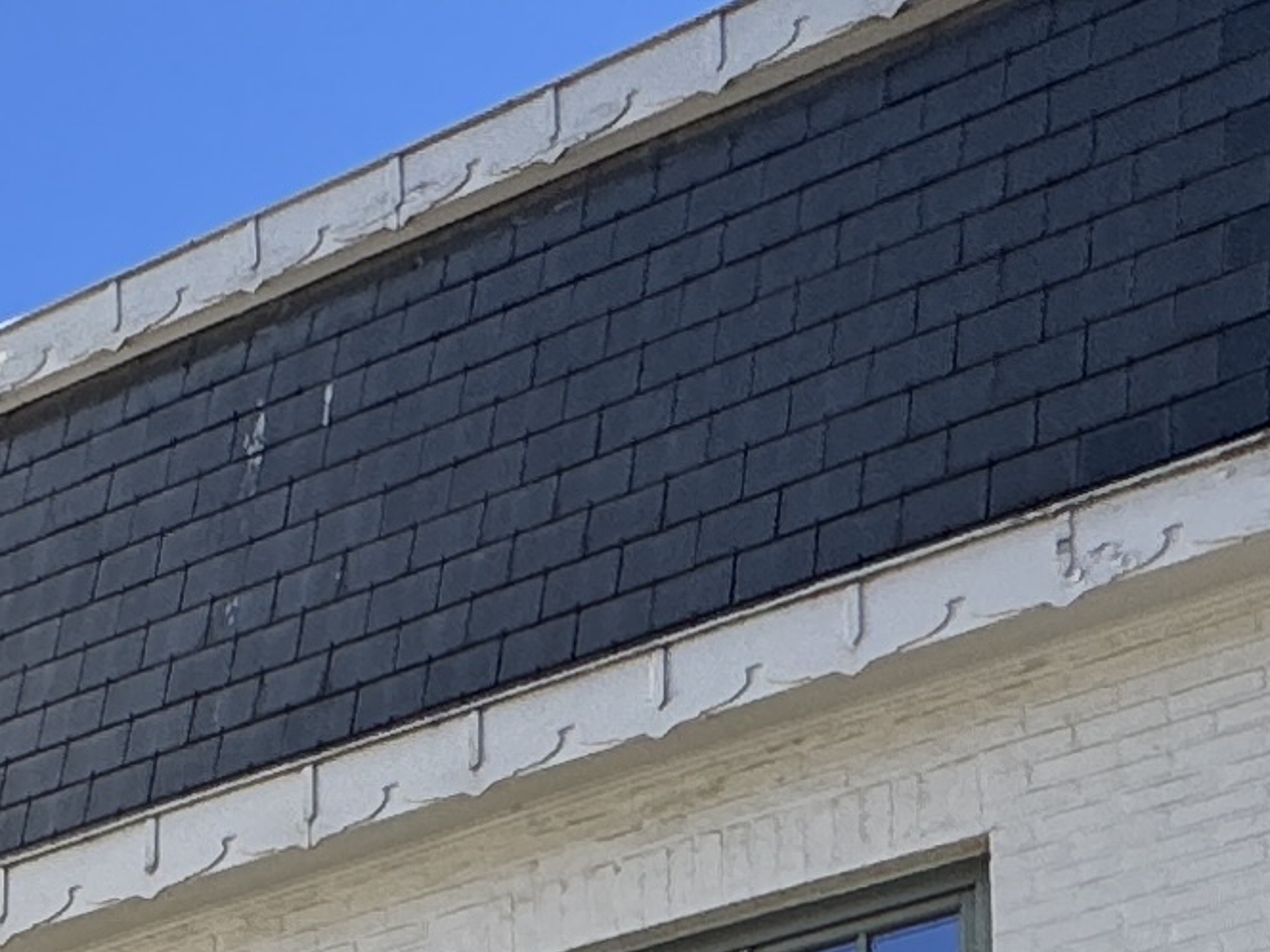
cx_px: -312
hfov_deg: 21.2
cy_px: 2279
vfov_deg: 13.1
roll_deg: +0.3
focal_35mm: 85
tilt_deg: +2.6
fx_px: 3119
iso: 50
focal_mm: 2.22
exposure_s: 1/910
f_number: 2.2
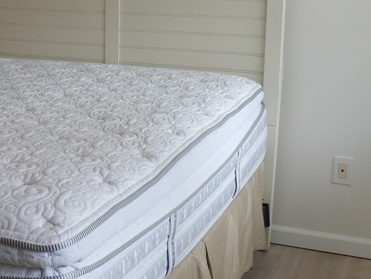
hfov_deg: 26.7
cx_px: 31
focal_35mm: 70
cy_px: 94
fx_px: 751
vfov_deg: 21.0
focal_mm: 4.5
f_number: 3
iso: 80
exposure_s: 1/50
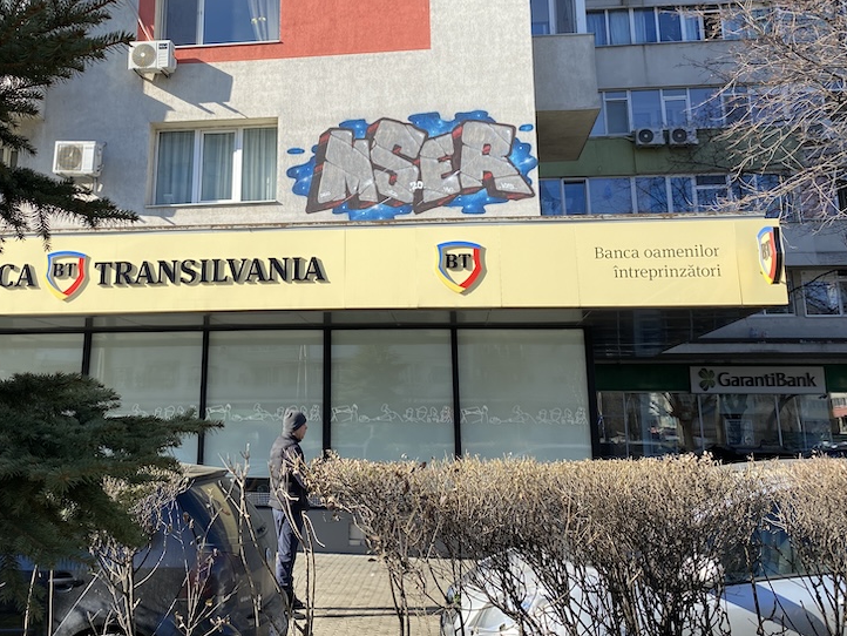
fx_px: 881
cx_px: 318
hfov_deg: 50.8
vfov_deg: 39.3
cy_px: 222
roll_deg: -1.0
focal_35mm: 36
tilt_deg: +11.2
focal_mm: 4.25
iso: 32
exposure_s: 1/1543
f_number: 1.8
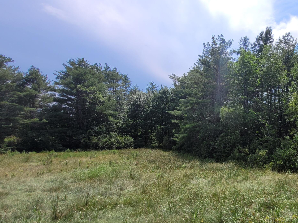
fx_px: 181
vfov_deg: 62.9
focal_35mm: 21
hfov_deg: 72.5
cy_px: 133
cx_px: 229
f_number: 2.2
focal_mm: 1.74
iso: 40
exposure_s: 1/2497
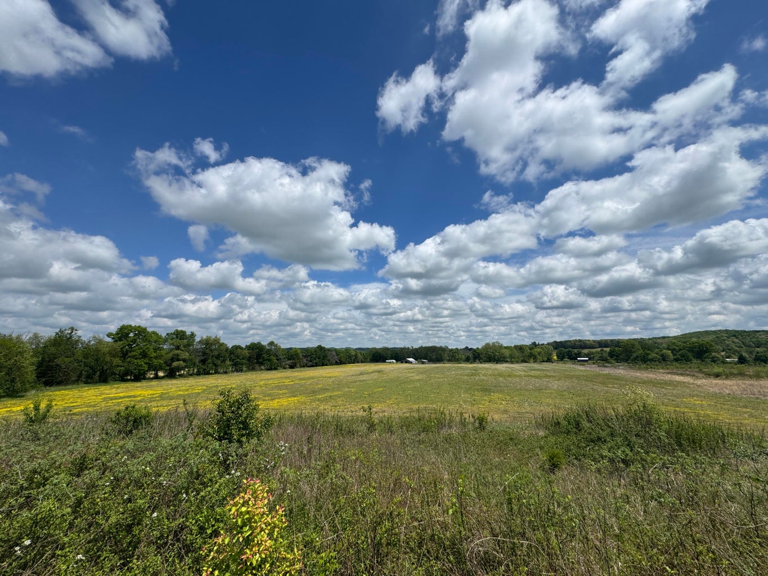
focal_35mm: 14
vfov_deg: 85.7
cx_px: 384
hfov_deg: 102.1
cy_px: 288
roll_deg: +0.6
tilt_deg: +12.8
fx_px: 311
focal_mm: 2.22
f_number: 2.2
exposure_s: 1/3906
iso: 32
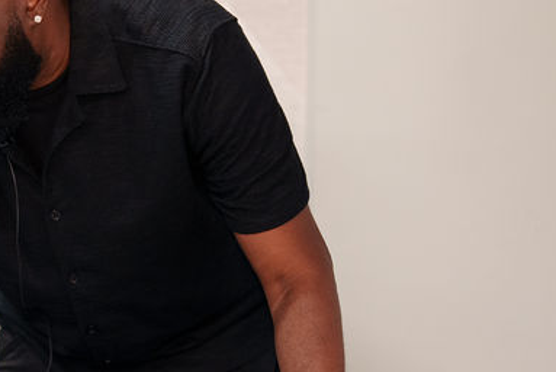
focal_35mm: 227
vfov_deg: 6.1
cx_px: 6
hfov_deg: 9.0
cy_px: 229
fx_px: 3508
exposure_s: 1/160
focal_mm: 85
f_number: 1.8
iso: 400
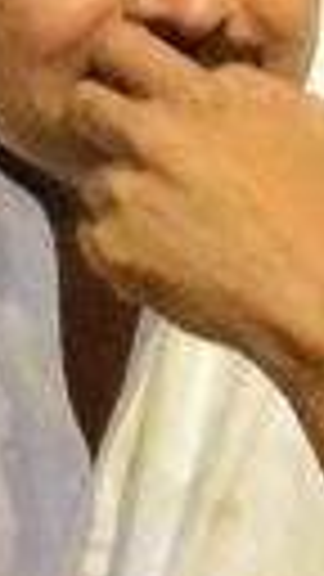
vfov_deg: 2.8
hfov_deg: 1.5
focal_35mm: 781
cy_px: 916
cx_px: -1372
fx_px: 11928
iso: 12800
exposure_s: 1/100
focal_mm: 58
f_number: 8
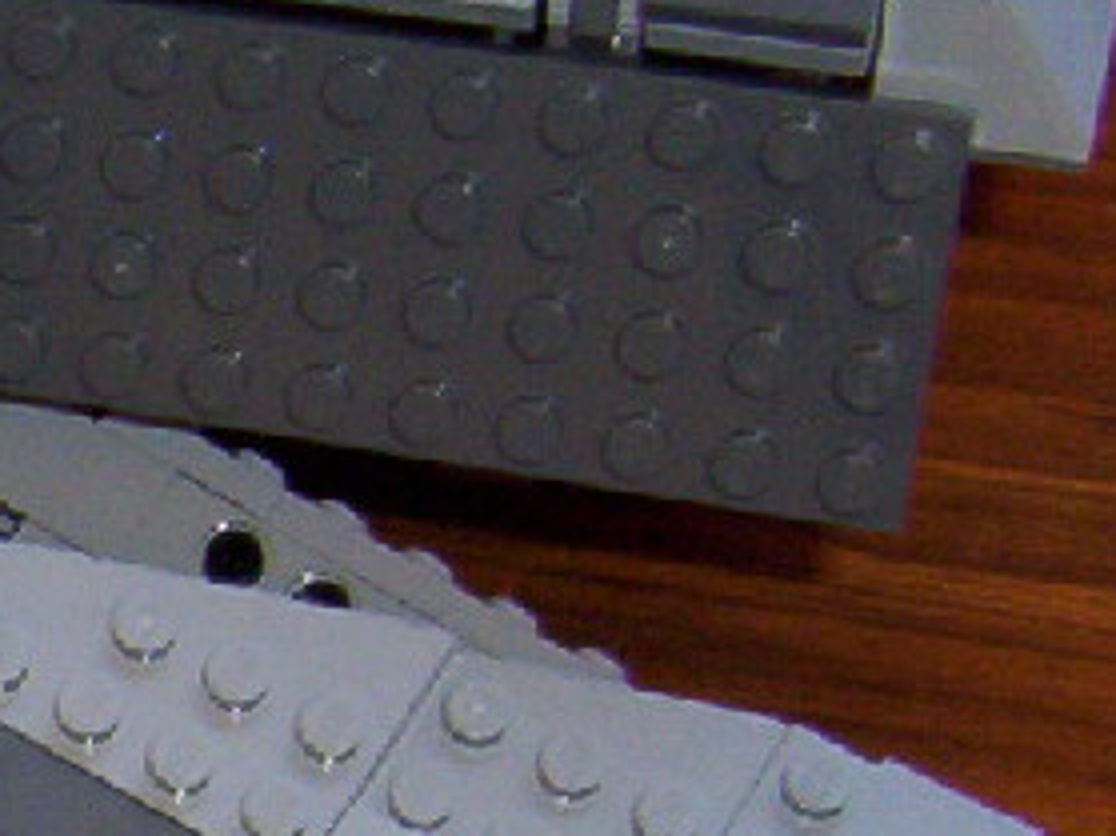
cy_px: 1244
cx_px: -972
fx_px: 4931
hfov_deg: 11.8
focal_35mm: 153
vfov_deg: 9.4
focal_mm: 5.54
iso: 140
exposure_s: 1/30
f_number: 2.76
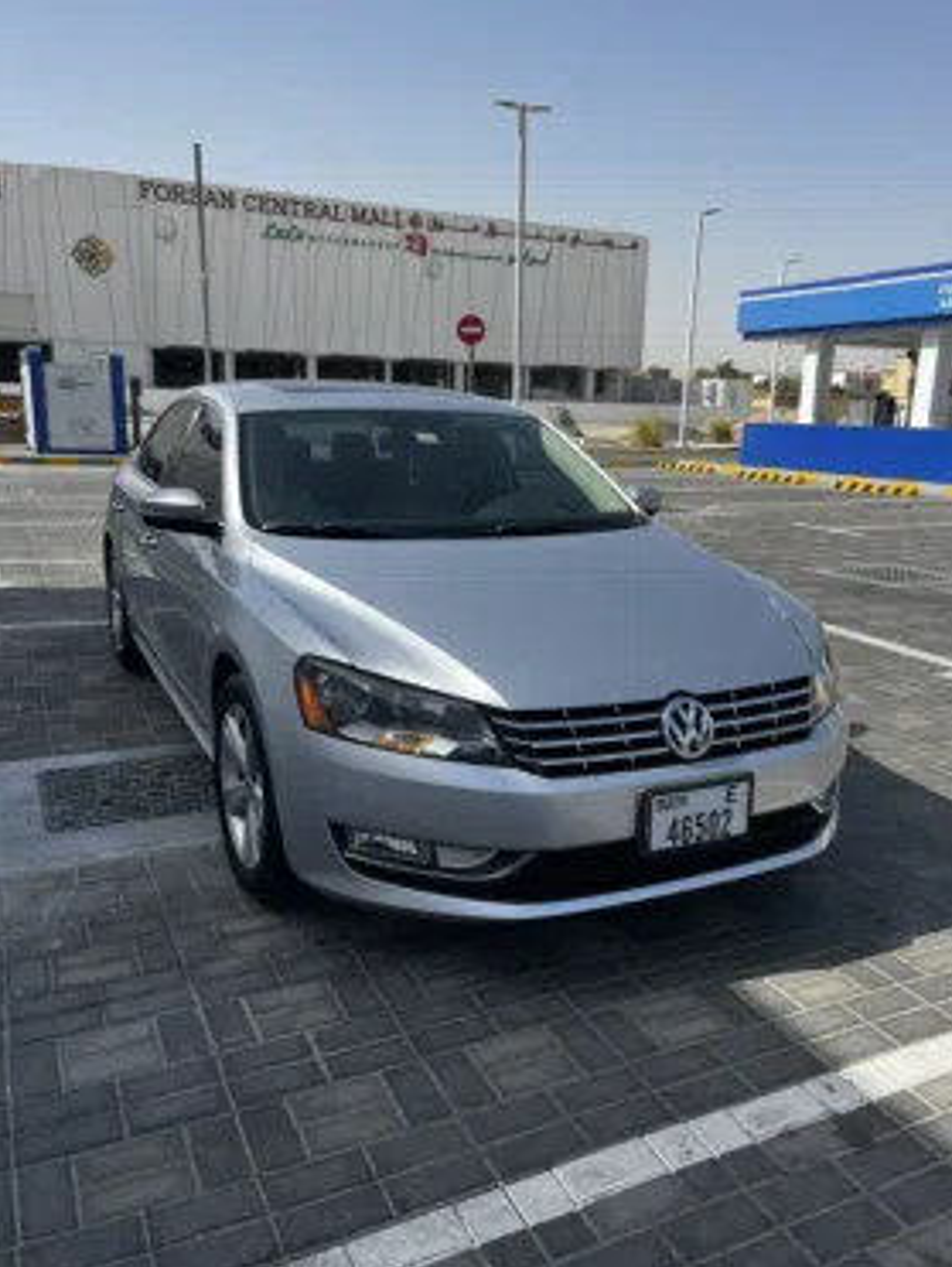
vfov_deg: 63.3
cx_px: 508
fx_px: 1025
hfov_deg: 49.8
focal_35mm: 28
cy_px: 676
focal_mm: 5.1
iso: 50
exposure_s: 1/3215
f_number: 1.6
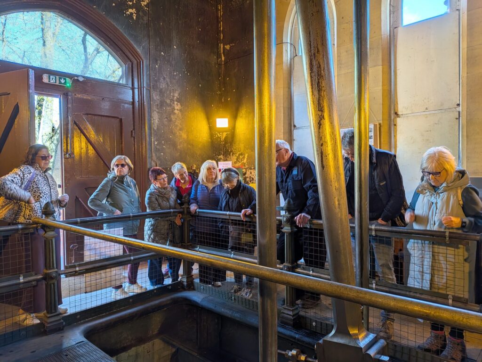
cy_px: 181
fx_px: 334
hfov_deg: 71.6
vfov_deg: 56.8
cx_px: 241
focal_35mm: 24
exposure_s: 1/109
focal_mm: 4.53
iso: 26
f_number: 1.7
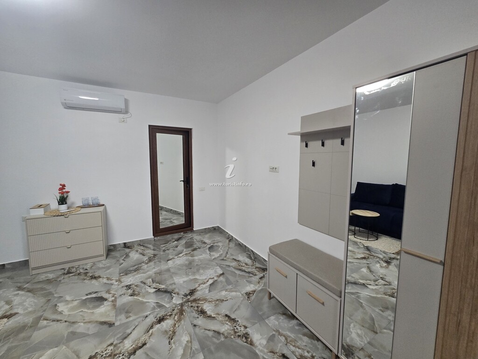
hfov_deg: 106.2
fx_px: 180
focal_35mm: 13
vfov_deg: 89.9
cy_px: 180
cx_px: 239
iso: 400
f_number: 2.2
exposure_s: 1/100
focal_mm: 2.2
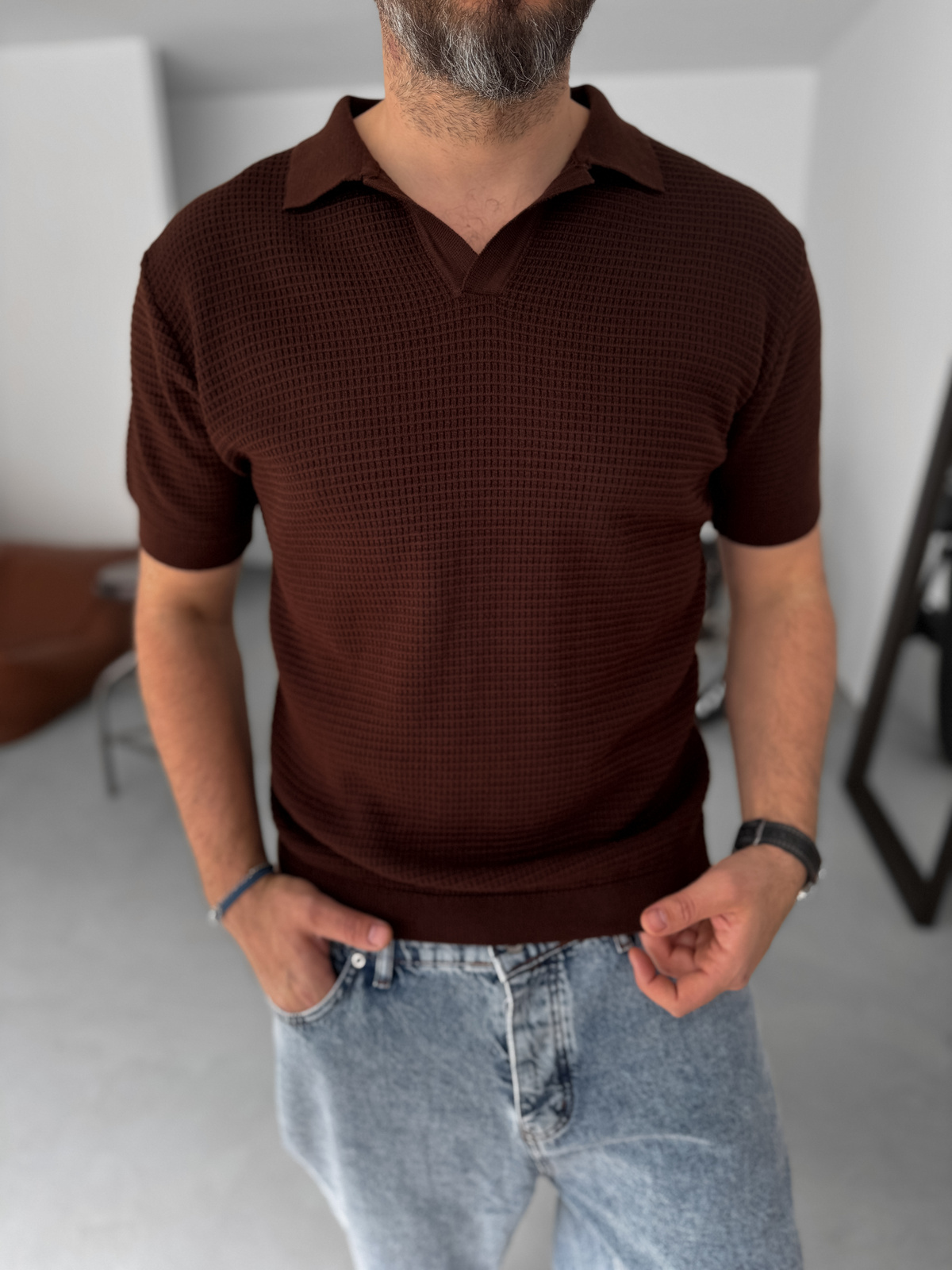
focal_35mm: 24
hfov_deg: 56.8
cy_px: 635
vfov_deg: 71.6
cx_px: 476
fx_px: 880
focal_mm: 6.76
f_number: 1.8
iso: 160
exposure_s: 1/120
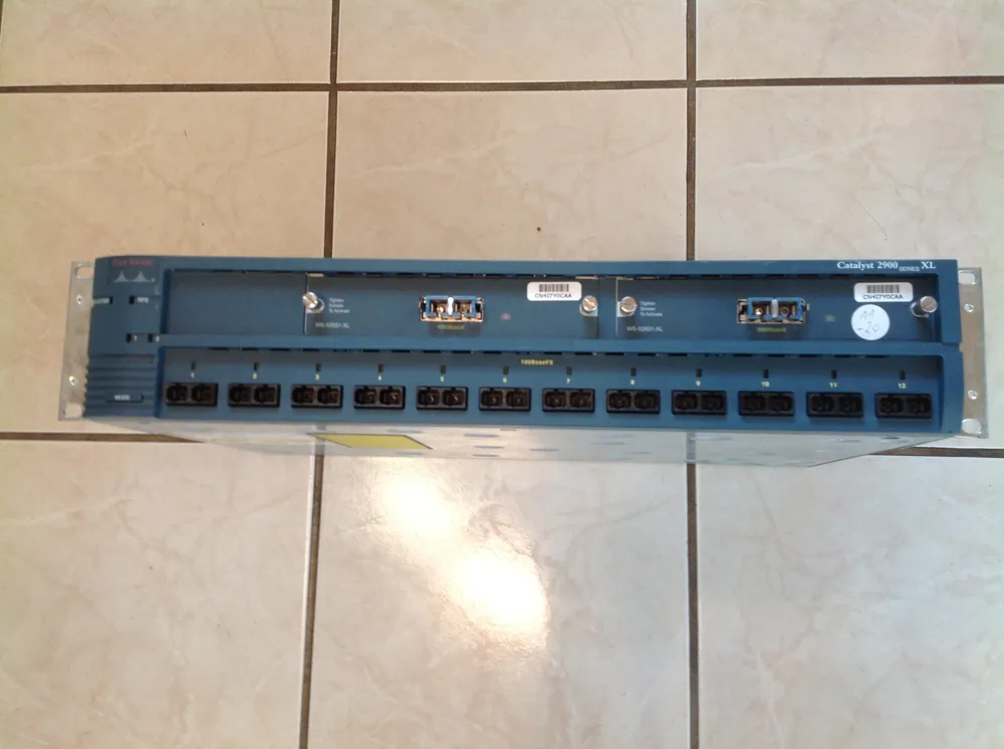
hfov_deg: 52.7
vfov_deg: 40.6
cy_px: 374
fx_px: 1013
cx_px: 502
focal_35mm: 35
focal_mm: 4.28
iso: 80
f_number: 2.4
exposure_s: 1/15
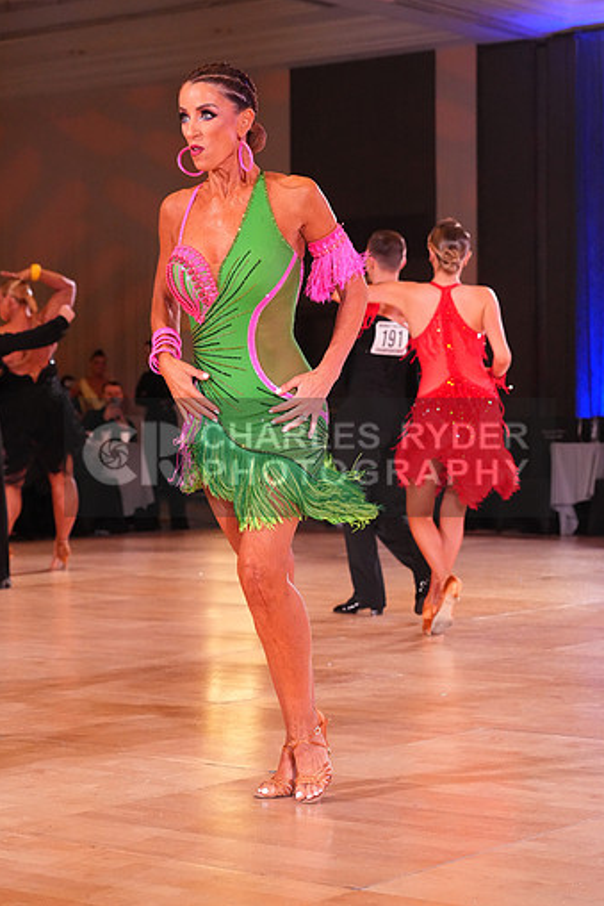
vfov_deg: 25.4
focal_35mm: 80
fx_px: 2012
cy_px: 458
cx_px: 311
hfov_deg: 17.1
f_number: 5
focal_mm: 70
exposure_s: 1/500
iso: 6400
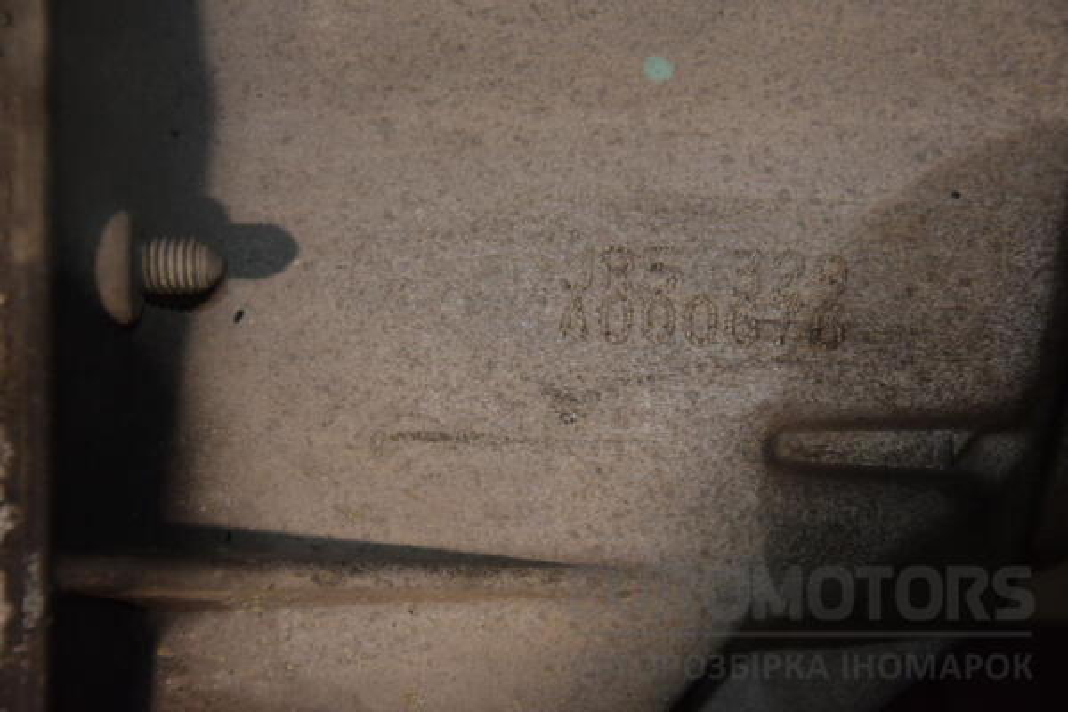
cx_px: 534
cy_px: 356
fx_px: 3115
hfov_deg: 19.5
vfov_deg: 13.0
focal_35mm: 105
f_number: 5.3
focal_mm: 70
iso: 800
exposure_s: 1/60
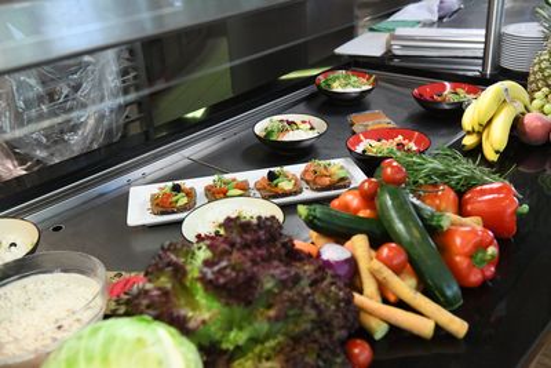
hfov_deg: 50.7
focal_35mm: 38
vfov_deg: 35.1
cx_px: 276
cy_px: 184
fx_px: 582
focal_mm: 38
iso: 16000
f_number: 4.5
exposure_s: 1/1000
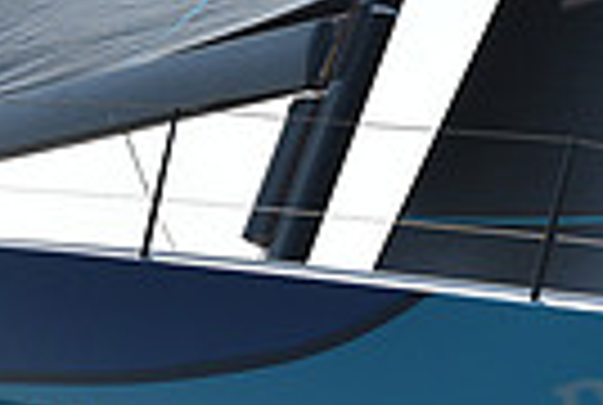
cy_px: 187
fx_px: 5070
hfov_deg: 6.8
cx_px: 324
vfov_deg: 4.6
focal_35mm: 302
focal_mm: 70
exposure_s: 1/2500
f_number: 6.3
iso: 320
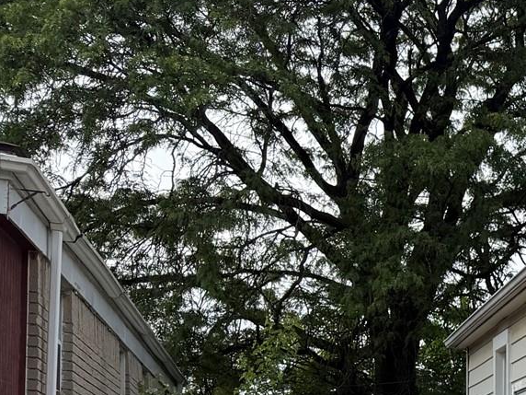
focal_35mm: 86
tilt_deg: +0.7
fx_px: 1307
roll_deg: -0.6
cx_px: 938
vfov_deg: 16.2
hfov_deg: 18.2
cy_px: 517
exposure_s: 1/3953
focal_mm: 6.76
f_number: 1.78
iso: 80
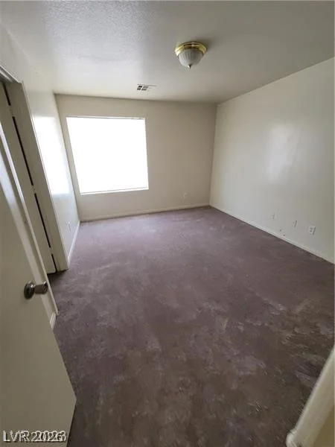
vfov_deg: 106.2
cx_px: 168
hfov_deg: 89.9
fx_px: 168
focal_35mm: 13
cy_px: 224
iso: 200
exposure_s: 1/60
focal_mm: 2.2
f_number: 2.2
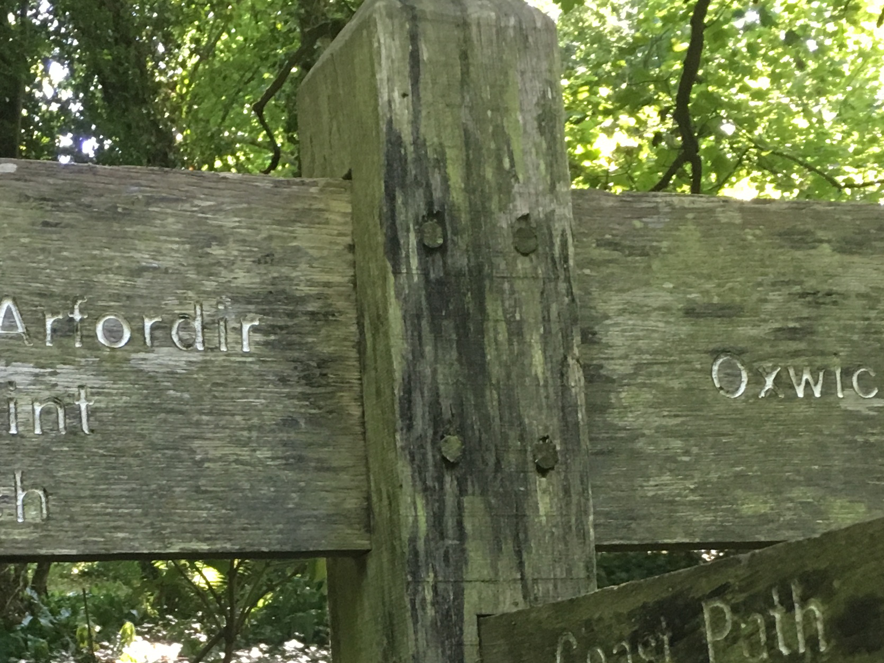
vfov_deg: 20.5
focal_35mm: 70
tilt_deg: +6.2
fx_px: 1788
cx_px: 271
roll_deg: +1.6
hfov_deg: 27.5
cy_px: 631
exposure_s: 1/33
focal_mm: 4.15
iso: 160
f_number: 2.2
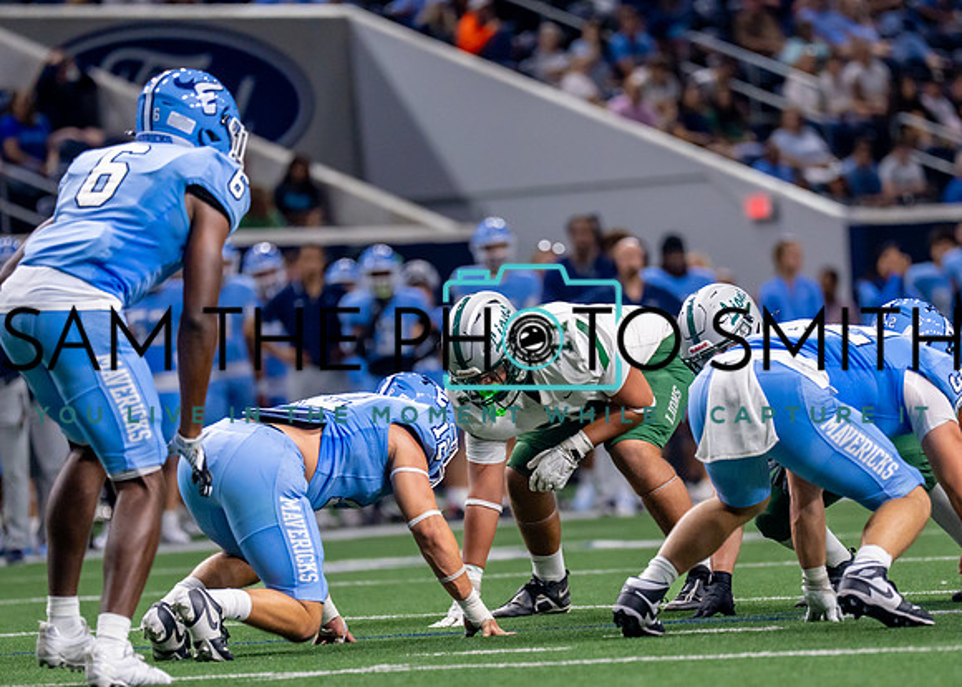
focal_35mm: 319
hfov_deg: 6.3
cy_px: 424
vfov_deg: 4.5
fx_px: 8719
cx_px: 542
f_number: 2.8
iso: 2000
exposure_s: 1/1000
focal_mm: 200
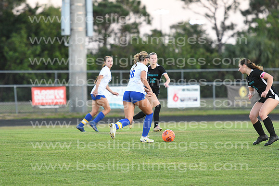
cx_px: 140
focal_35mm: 262
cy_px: 93
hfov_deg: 7.8
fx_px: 2035
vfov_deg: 5.2
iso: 2200
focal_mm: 175
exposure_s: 1/800
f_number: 2.8
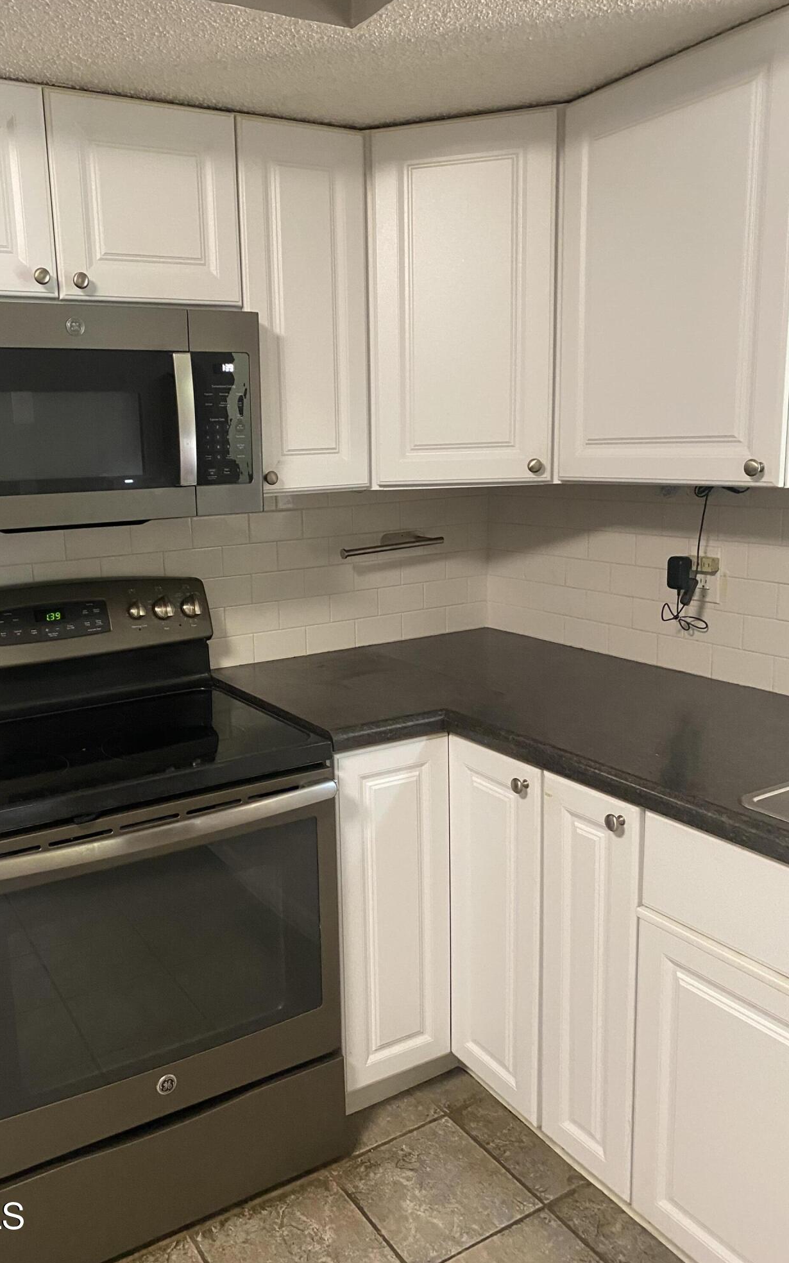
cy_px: 634
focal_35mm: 28
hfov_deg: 44.3
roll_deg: +3.0
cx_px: 316
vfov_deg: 66.5
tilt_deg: -9.5
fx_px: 964
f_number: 1.8
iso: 400
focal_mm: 4.25
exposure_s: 1/40
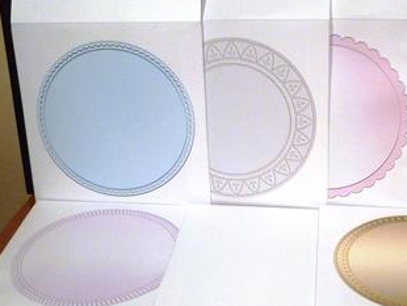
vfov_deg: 25.3
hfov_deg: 33.0
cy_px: 169
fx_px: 682
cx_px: 268
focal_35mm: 58
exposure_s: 1/30
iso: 400
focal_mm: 6.5
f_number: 3.6
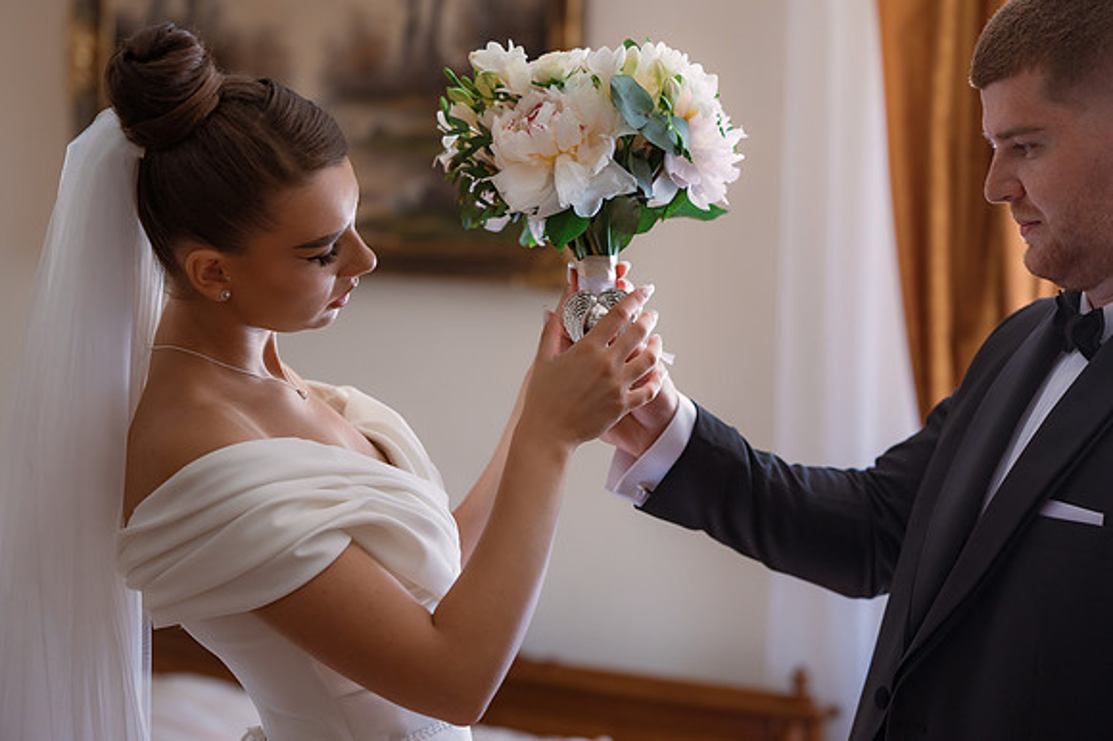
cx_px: 556
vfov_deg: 16.1
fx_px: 2626
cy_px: 370
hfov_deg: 23.9
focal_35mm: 85
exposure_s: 1/100
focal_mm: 85
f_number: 2.8
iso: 500
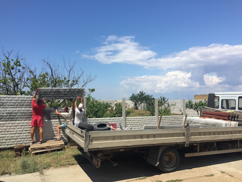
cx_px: 121
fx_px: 203
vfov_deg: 48.2
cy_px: 91
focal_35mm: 29
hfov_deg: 61.7
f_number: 2.2
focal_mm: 4.15
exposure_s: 1/3049
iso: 32
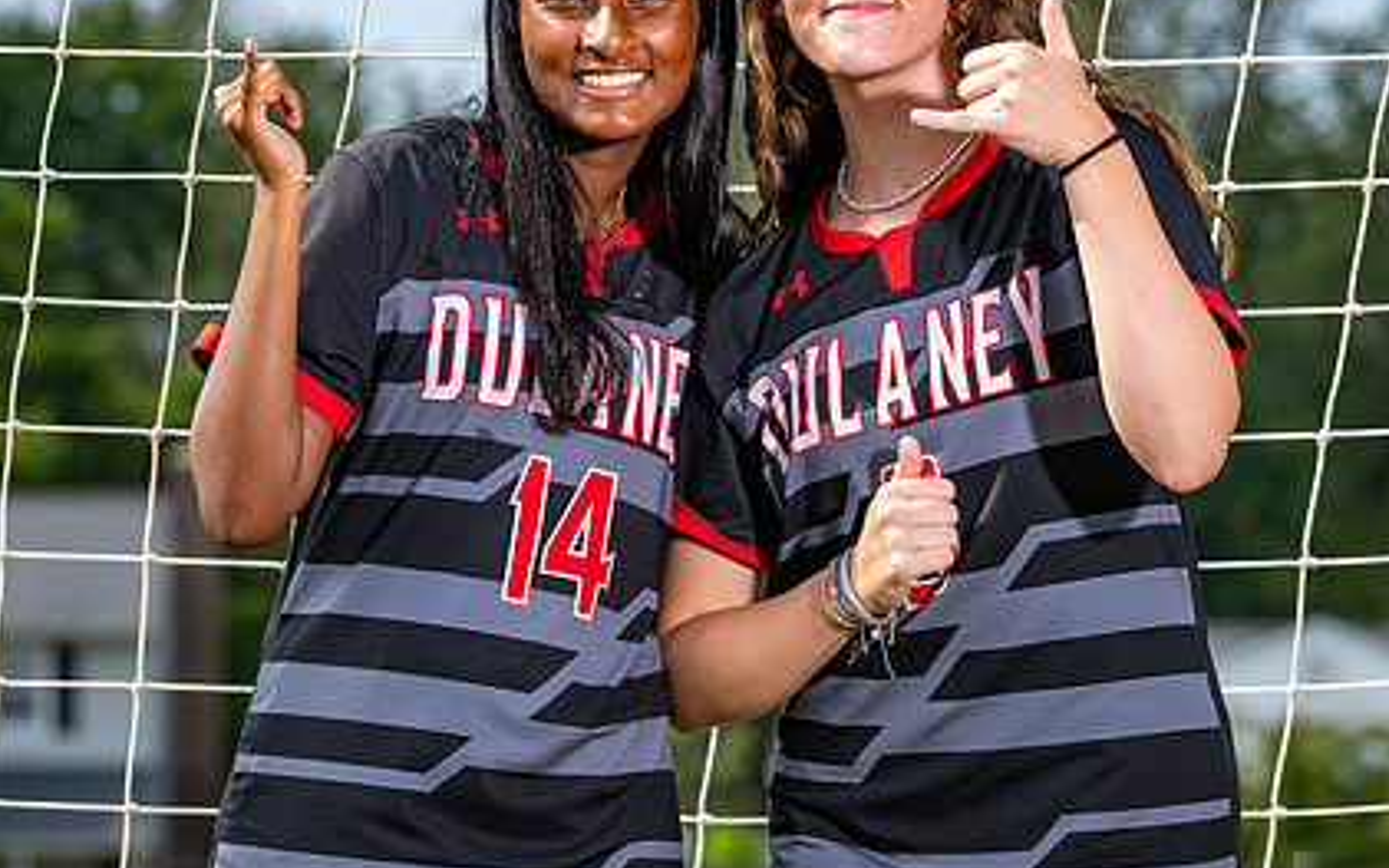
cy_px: 373
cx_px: 739
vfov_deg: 4.5
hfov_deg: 7.2
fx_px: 10976
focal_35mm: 290
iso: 160
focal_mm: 150
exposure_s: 1/400
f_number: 6.3
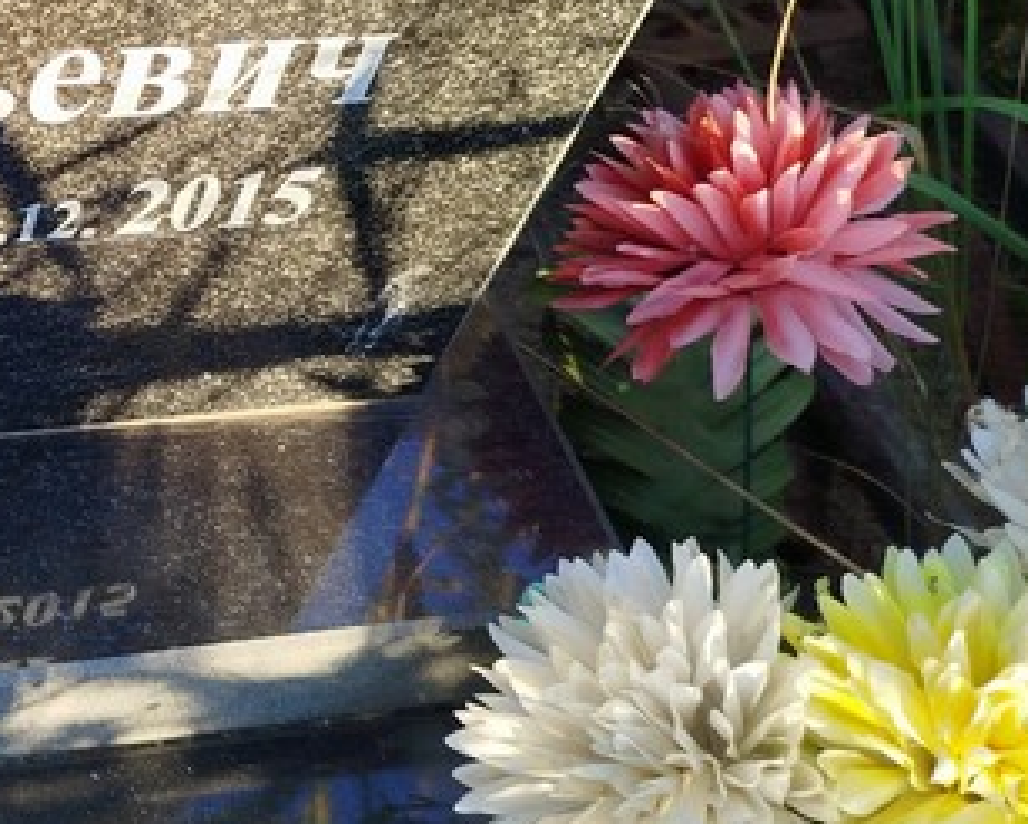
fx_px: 1857
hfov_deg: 27.3
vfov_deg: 24.7
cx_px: -208
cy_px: 184
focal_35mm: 61
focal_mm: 5.31
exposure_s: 1/203
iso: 50
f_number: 1.7
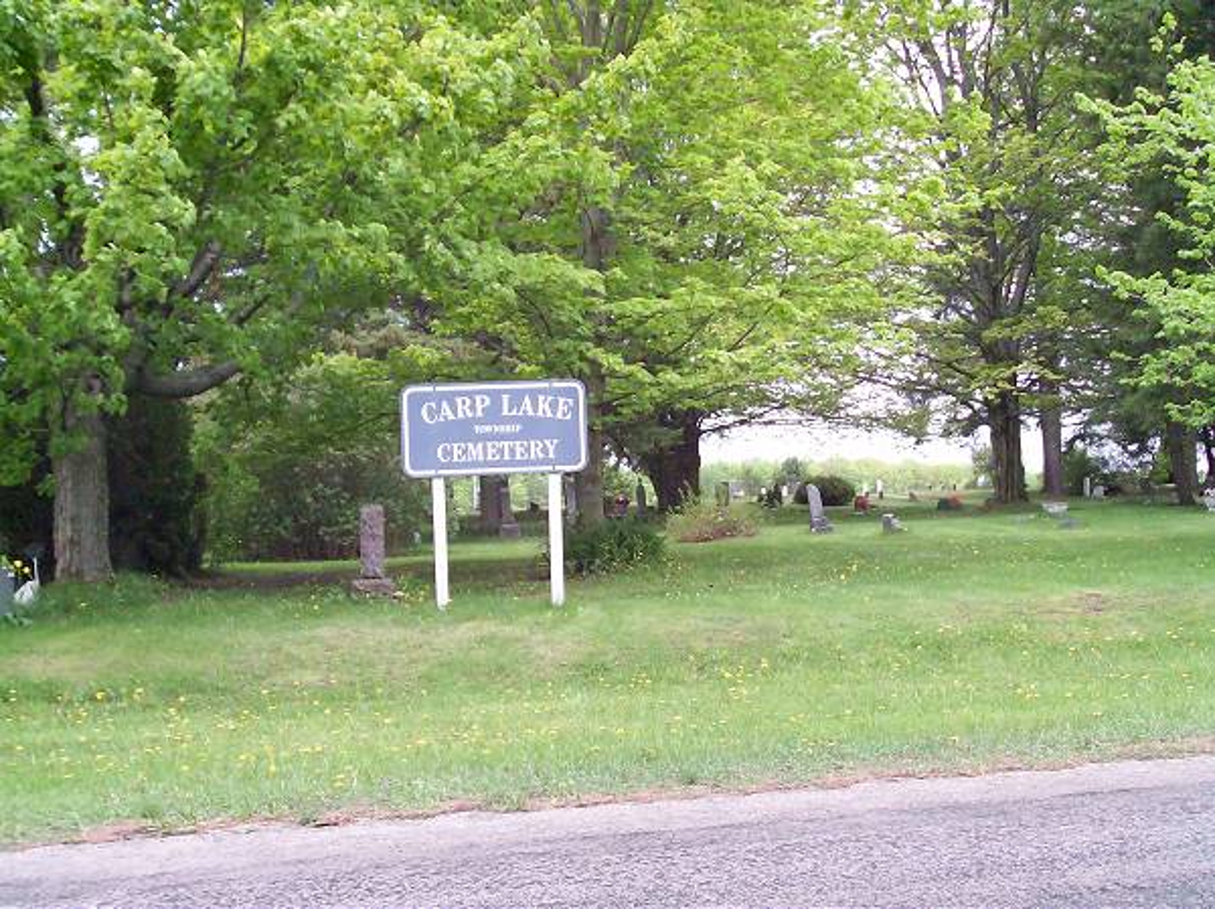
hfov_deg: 42.1
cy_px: 454
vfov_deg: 32.1
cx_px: 608
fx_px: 1578
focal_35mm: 45
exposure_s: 1/147
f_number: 3
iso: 108
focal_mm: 7.6
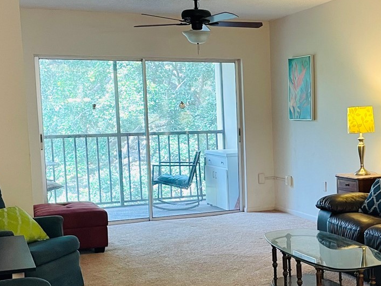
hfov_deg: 31.8
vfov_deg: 24.8
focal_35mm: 59
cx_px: 306
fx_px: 649
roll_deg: +1.3
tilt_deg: -6.2
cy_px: 170
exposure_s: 1/60
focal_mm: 4.2
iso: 160
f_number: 1.6
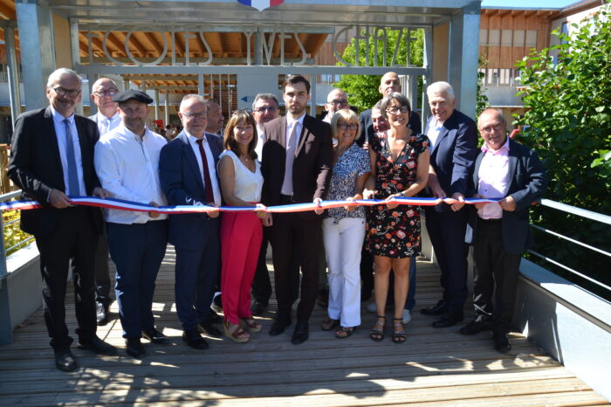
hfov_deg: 59.5
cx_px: 306
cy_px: 204
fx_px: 534
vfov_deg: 41.7
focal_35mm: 32
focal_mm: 21
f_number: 4
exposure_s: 1/800
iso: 400
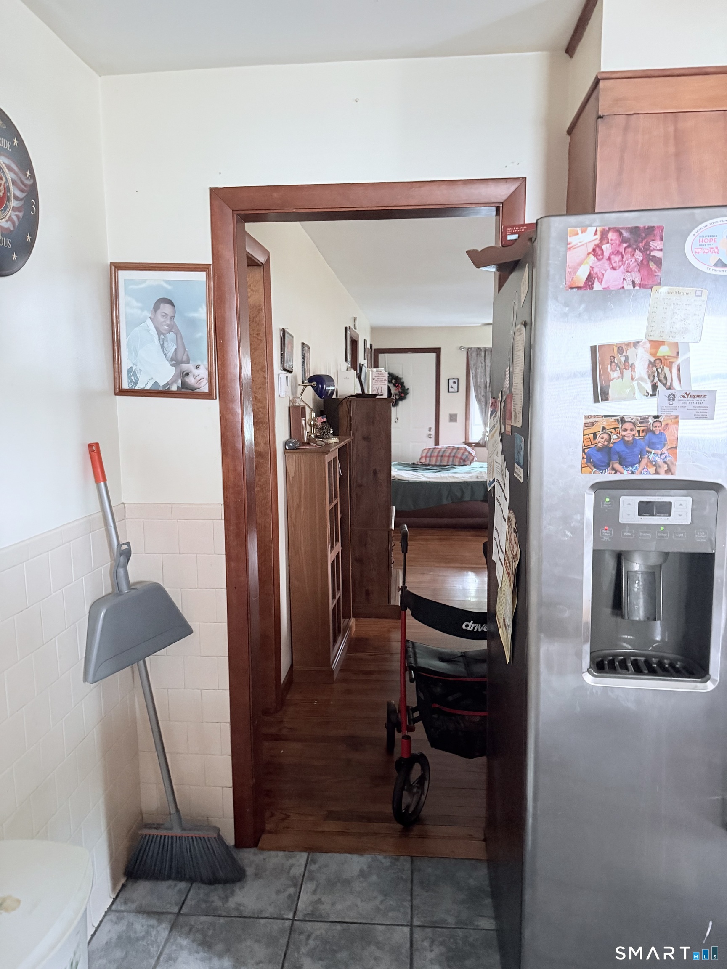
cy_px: 484
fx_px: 672
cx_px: 364
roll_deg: +0.2
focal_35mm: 24
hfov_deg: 56.8
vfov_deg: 71.6
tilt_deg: -7.2
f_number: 1.78
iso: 1000
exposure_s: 1/36
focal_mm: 6.76
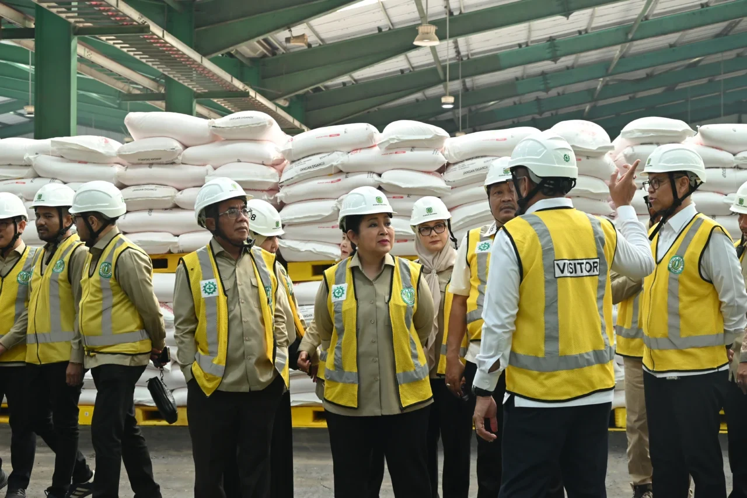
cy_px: 249
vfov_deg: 27.5
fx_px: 1017
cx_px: 374
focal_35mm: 49
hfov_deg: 40.3
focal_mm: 49
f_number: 7.1
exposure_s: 1/125
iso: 1250
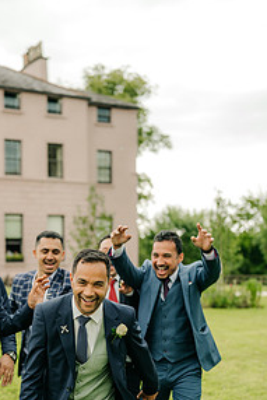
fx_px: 611
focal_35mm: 55
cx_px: 68
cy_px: 285
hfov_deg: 24.4
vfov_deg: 35.6
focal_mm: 35
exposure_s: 1/400
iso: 100
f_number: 1.6
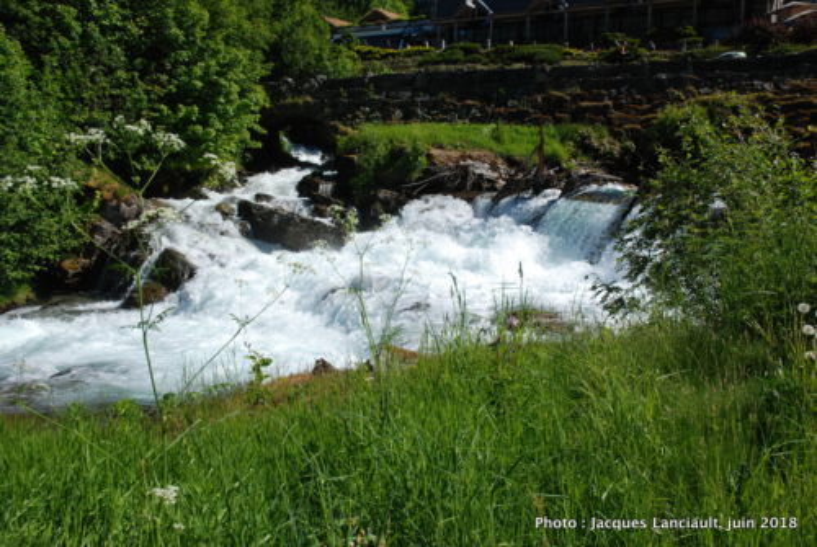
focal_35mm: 33
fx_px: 750
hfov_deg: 57.2
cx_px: 408
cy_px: 274
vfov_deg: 40.1
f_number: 13
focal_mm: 22
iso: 400
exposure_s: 1/640
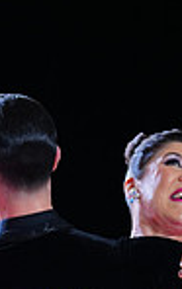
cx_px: 62
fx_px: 6301
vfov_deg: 2.6
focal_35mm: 797
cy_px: 447
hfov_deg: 1.7
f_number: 2.8
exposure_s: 1/500
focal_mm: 200
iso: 800
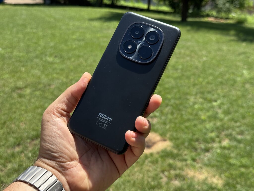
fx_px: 352
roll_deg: +2.3
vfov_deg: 30.3
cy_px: 96
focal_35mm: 48
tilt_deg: -19.0
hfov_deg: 39.7
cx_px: 127
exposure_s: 1/1923
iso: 64
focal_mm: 6.76
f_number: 1.78
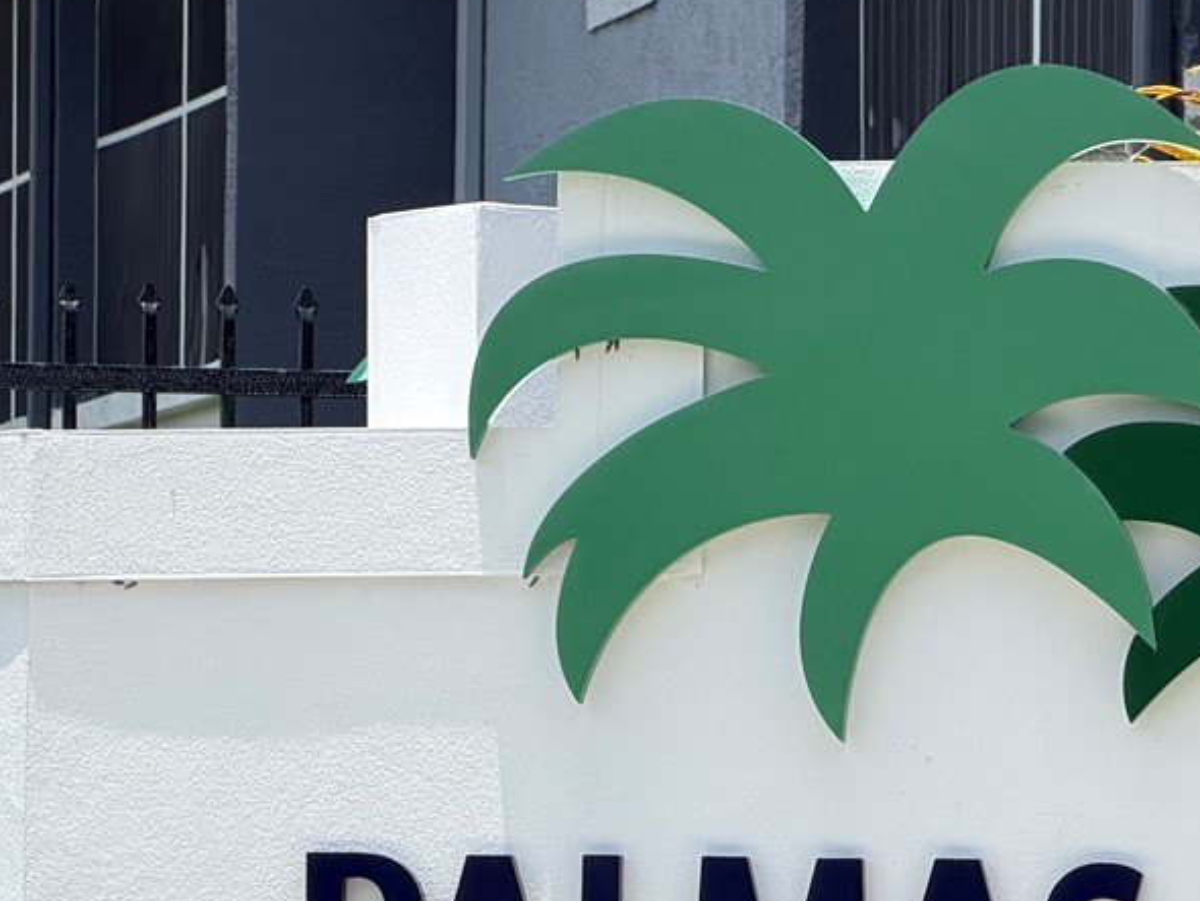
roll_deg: -0.6
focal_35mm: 271
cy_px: 899
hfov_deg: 7.3
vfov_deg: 5.5
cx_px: 1133
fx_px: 9398
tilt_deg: -0.5
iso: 25
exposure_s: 1/638
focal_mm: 16.89
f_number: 2.8
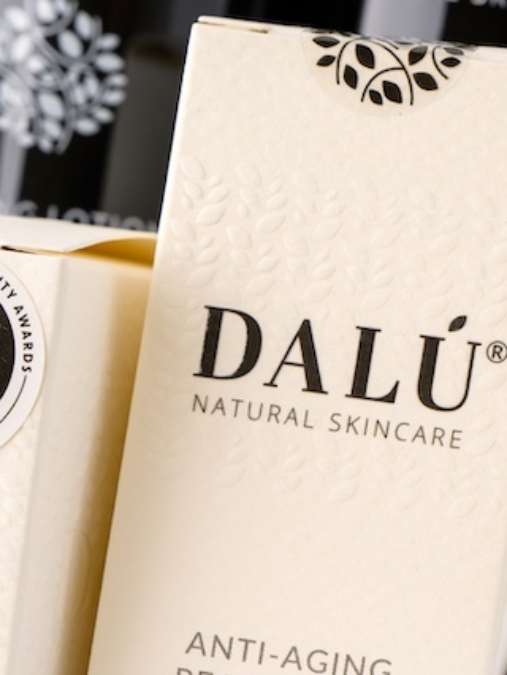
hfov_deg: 4.4
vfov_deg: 5.8
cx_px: 344
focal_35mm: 341
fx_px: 6653
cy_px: 496
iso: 200
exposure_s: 1/125
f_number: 10
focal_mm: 180
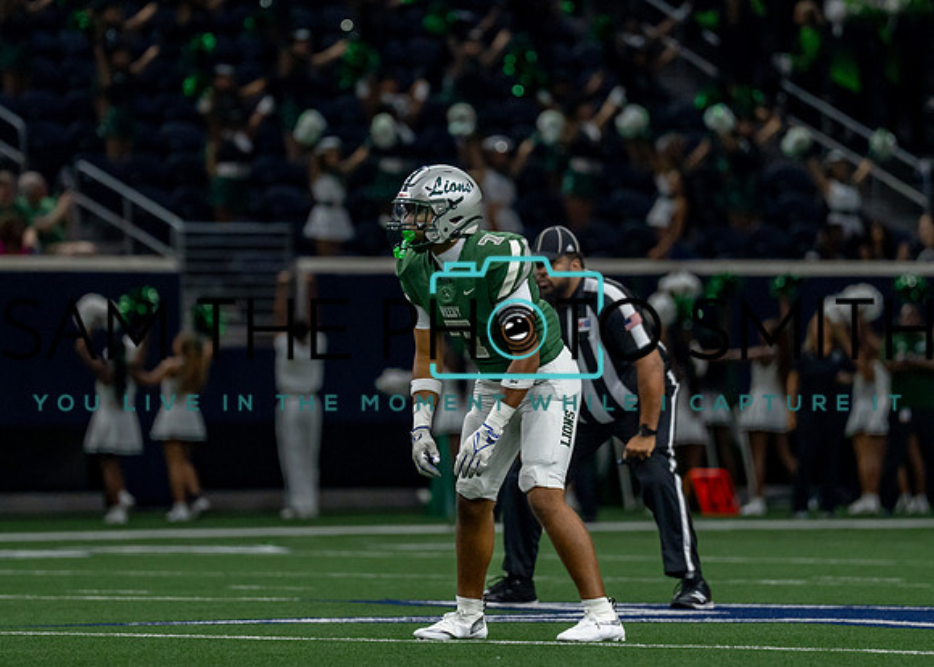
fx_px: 9420
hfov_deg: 5.7
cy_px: 256
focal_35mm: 355
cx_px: 421
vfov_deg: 4.1
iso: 1600
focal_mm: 200
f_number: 2.8
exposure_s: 1/1600
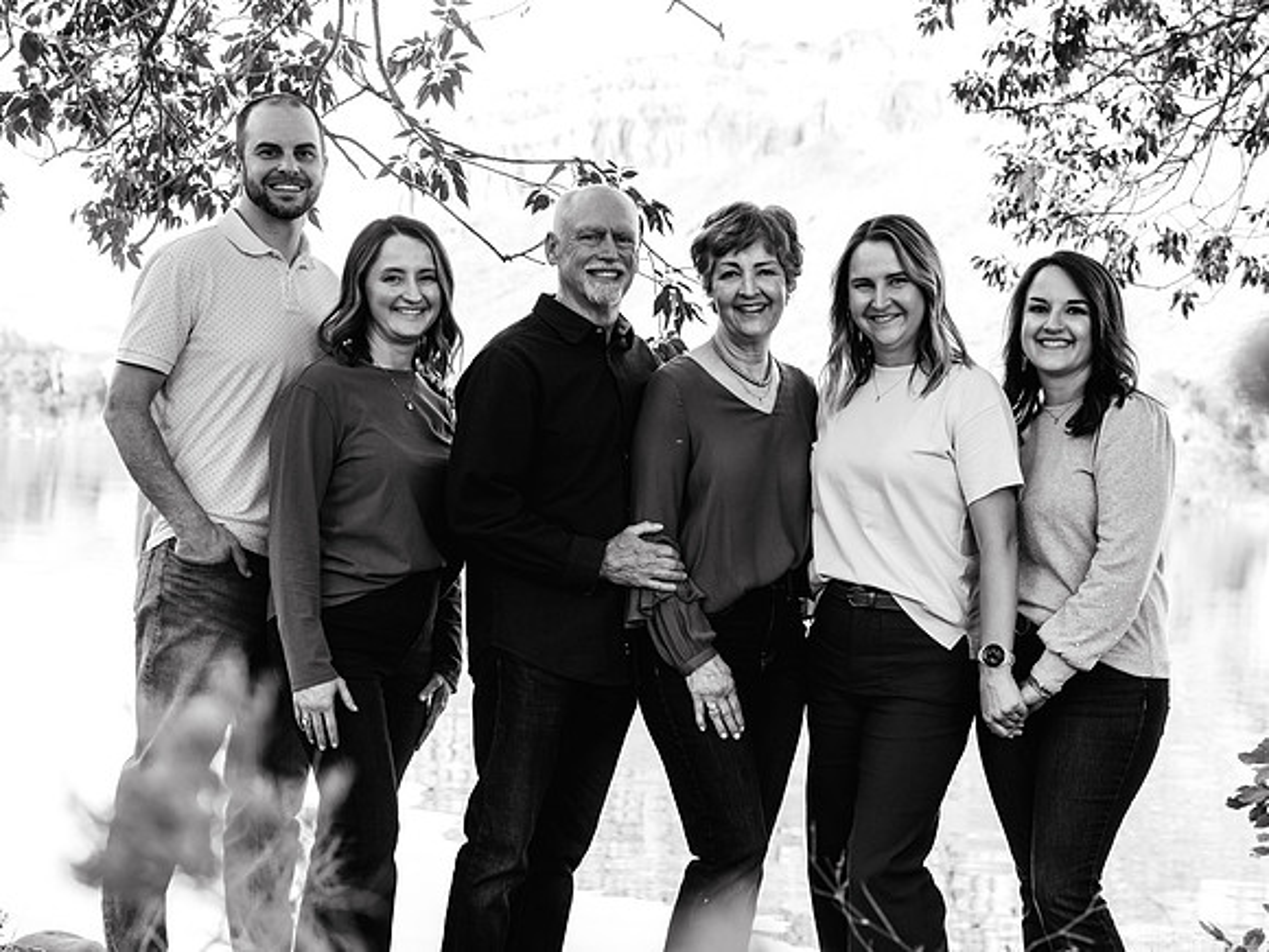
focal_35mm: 76
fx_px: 2777
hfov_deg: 25.7
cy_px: 476
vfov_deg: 19.4
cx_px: 634
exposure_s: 1/160
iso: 800
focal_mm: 70
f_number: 5.6
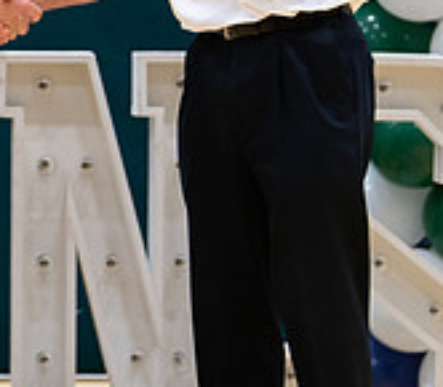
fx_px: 2746
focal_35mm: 202
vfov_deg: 8.0
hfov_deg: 9.1
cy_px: 65
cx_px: -108
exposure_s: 1/320
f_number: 1.2
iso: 400
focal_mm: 50
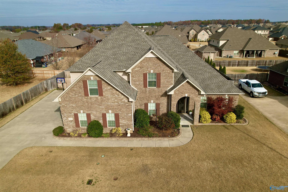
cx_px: 144
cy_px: 96
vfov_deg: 57.2
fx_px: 176
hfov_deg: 78.6
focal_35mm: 22
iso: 100
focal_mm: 8.38
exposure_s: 1/80
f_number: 2.8
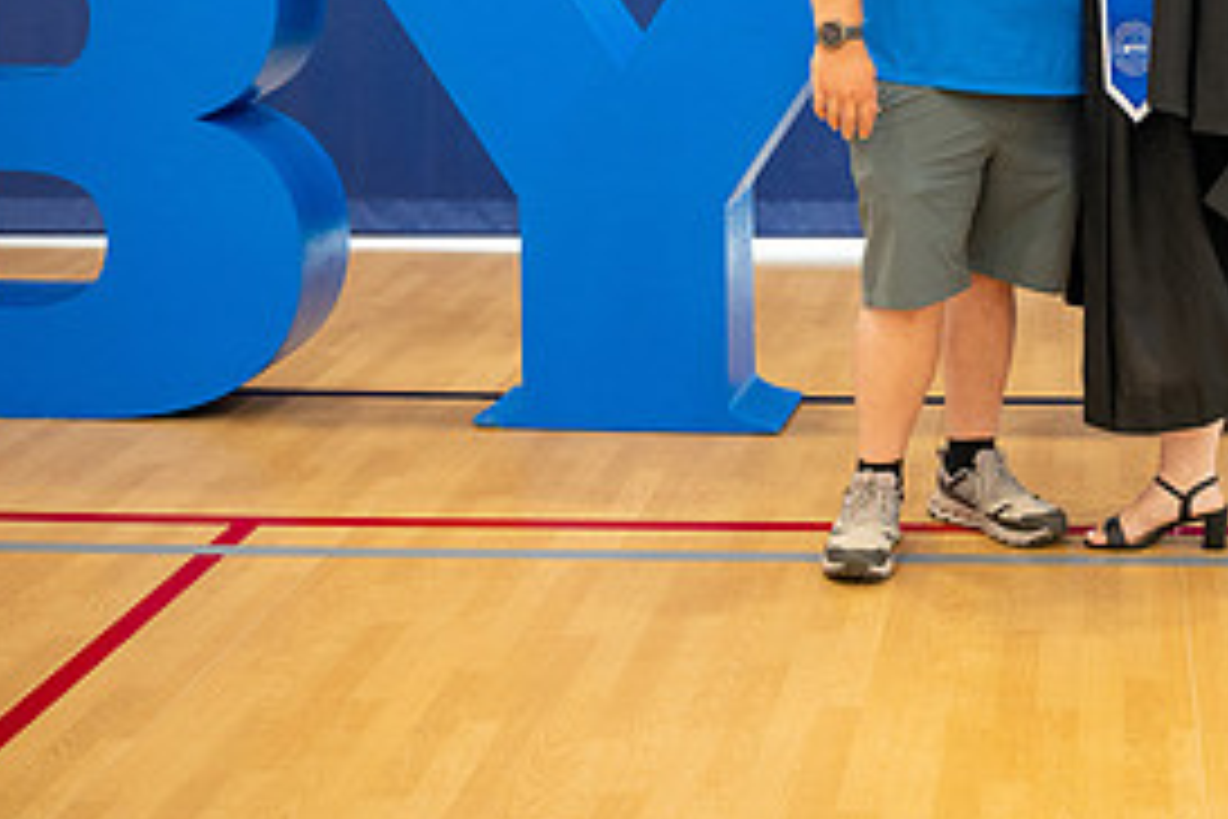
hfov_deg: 28.4
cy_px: -16
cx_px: 1050
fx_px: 2353
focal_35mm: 69
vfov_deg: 19.1
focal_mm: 29.5
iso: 1600
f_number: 2.8
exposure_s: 1/160
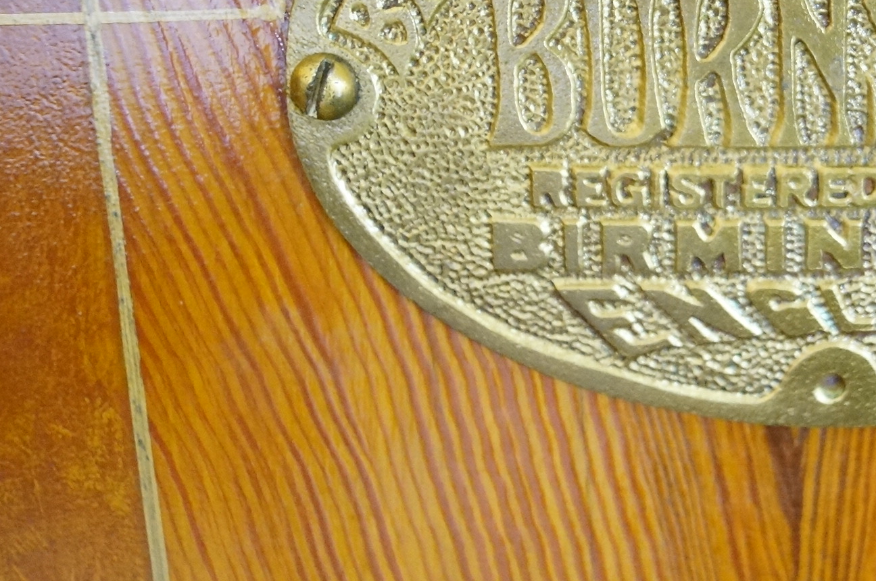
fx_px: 1652
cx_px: 822
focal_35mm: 68
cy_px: 61
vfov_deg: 19.6
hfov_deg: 28.3
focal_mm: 24
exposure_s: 1/40
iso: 3200
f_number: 4
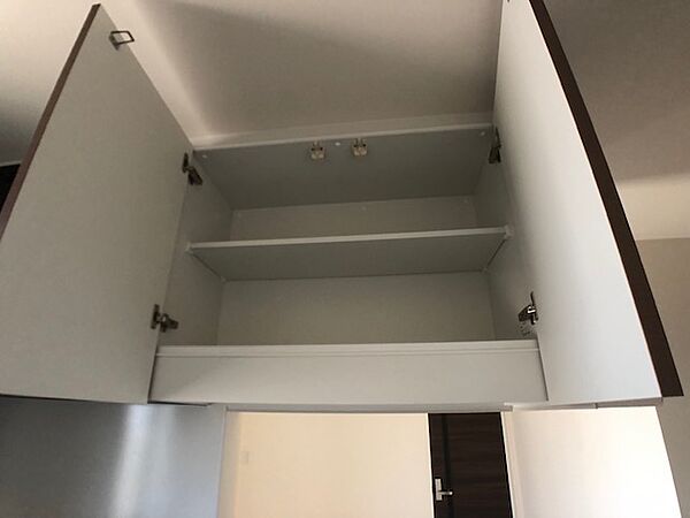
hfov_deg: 63.4
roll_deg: -0.7
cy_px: 259
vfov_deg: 49.7
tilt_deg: +23.9
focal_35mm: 28
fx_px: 558
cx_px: 345
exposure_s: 1/15
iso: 50
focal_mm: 4
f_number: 1.8
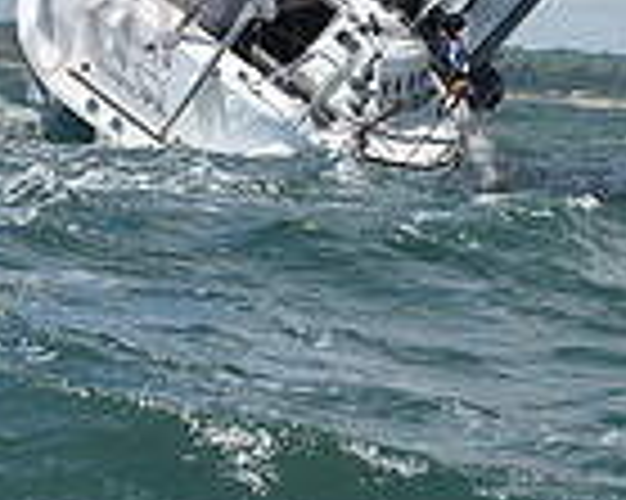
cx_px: 759
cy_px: -757
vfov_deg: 5.4
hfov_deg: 7.0
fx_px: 5091
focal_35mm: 275
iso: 250
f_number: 8
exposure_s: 1/1250
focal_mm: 70
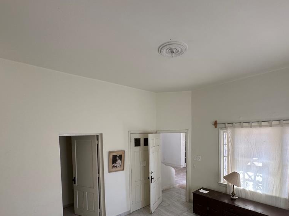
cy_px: 140
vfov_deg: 67.2
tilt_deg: -1.7
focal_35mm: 19
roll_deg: +1.0
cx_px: 158
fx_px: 159
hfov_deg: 84.5
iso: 64
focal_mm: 2.22
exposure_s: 1/99
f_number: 2.2
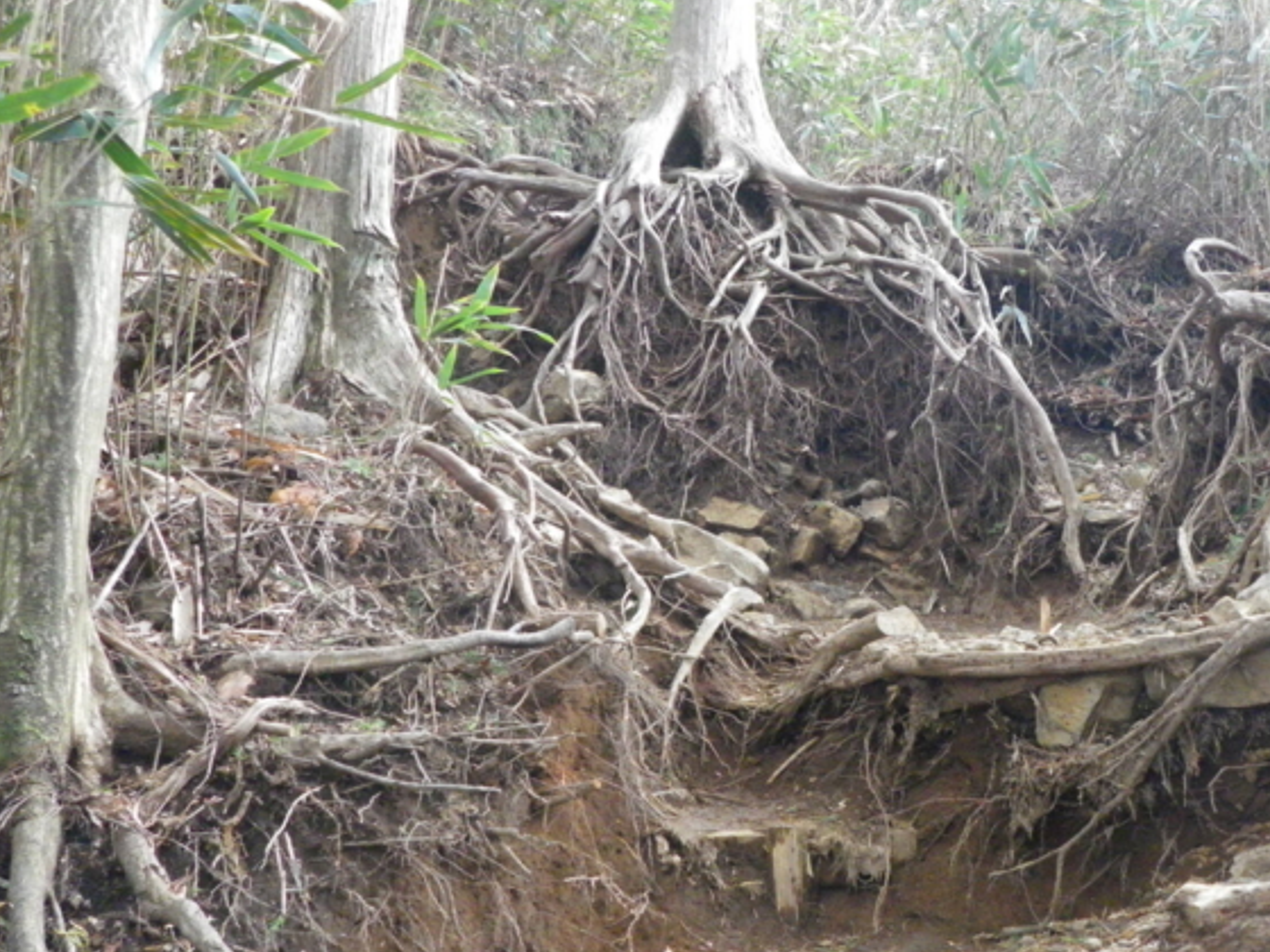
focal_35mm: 50
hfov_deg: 37.6
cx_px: 884
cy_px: 537
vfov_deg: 29.1
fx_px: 1834
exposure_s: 1/60
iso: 400
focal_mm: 6.2
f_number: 3.8
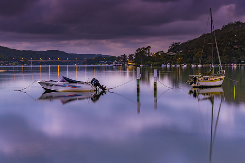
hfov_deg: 32.0
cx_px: 117
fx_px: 427
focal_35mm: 63
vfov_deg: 21.7
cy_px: 84
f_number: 8
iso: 100
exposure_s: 10
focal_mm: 35
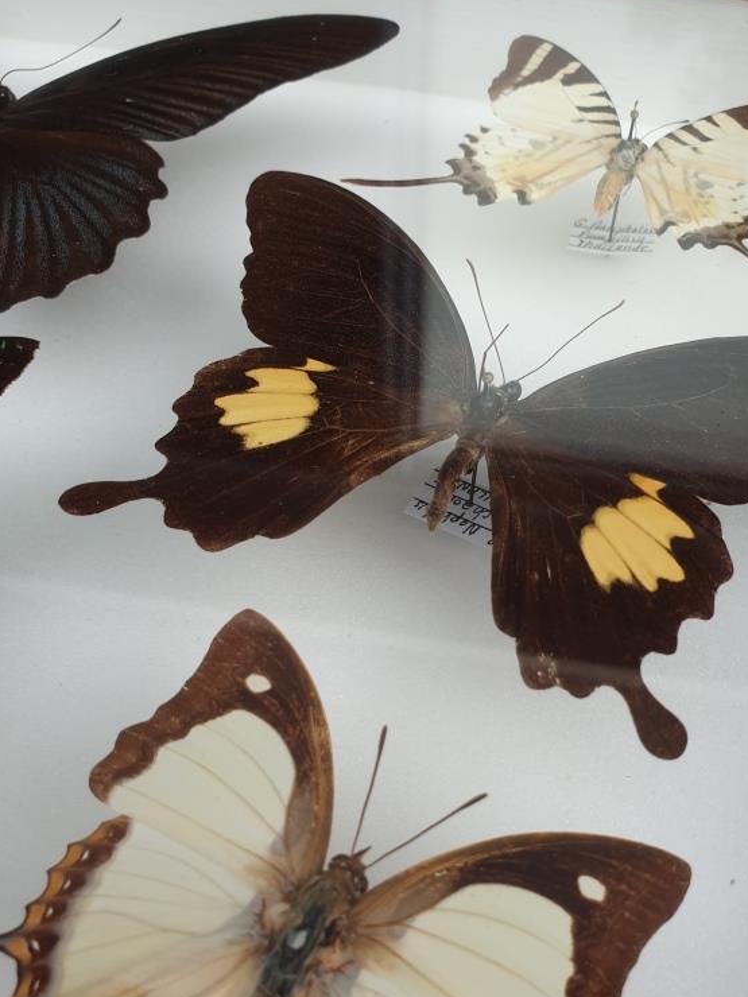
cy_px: 527
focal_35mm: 36
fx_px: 1037
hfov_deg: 39.6
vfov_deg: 51.3
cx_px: 429
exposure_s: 1/295
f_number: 2.4
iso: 50
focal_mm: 4.3
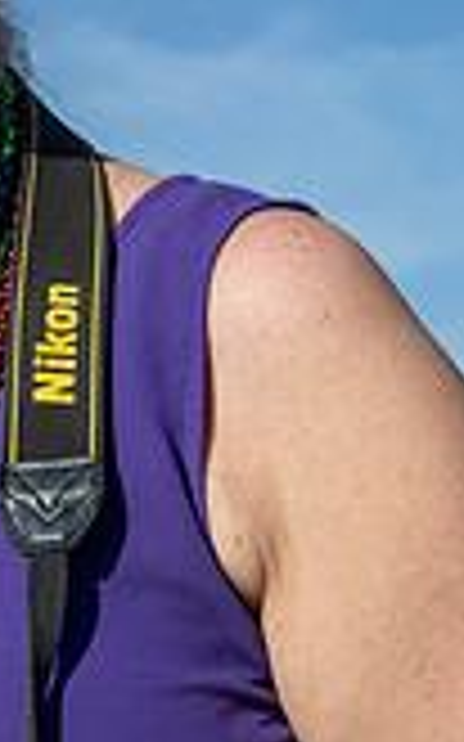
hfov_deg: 11.4
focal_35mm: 111
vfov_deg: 18.5
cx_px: -189
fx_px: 2248
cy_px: 108
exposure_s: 1/1600
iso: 720
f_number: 10
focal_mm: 40
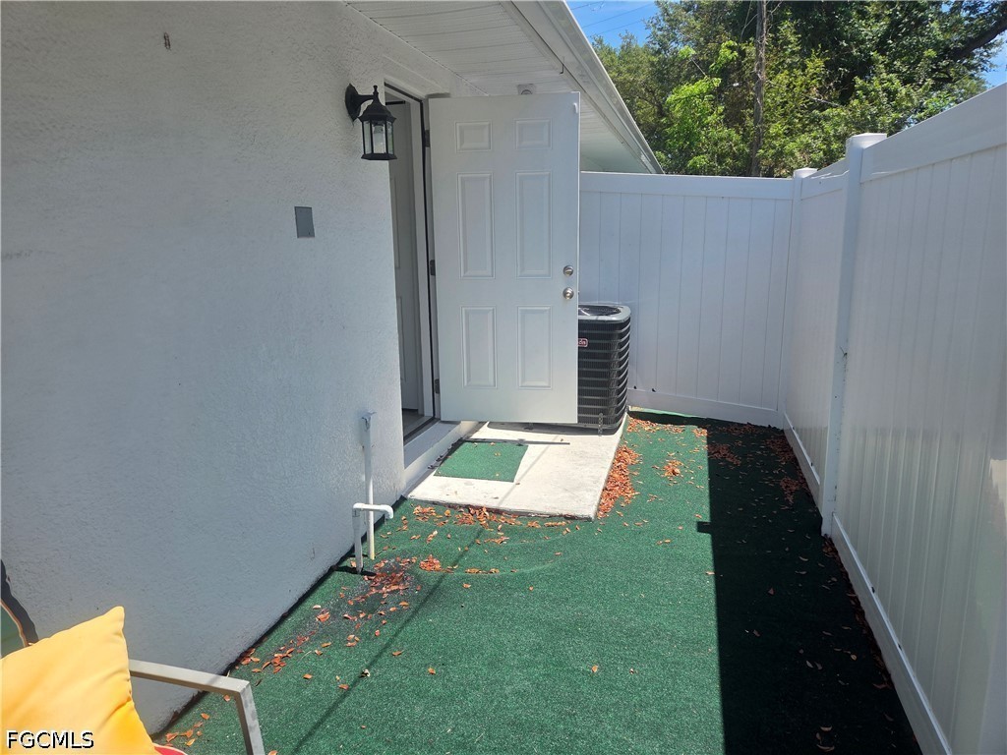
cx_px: 504
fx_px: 669
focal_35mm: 23
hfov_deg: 73.9
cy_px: 378
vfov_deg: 58.9
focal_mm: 5.4
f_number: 1.8
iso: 80
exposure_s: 1/3747
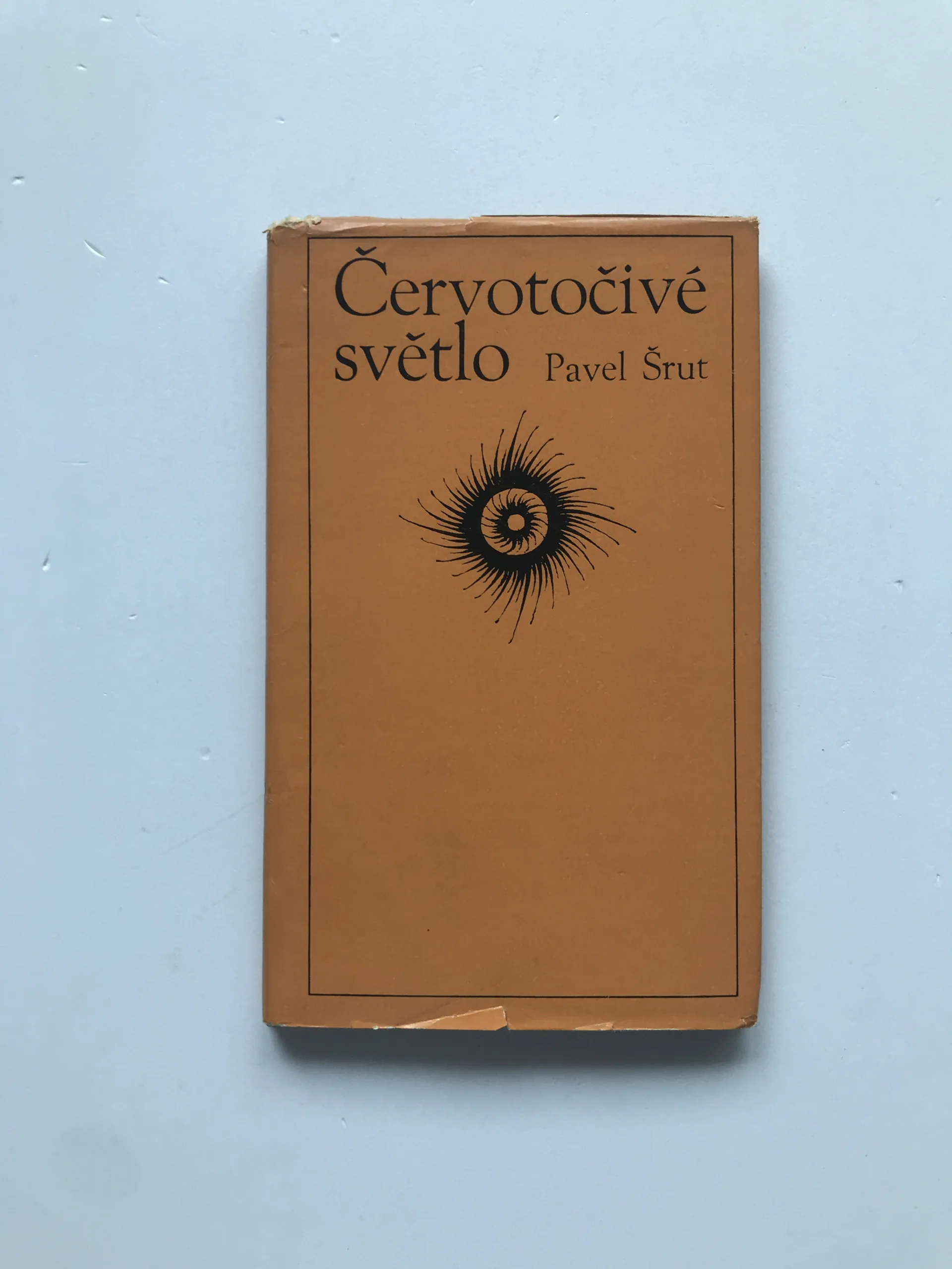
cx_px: 476
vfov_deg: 63.4
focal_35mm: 28
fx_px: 1027
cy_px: 634
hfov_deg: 49.7
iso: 20
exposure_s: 1/106
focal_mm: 3.99
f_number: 1.8
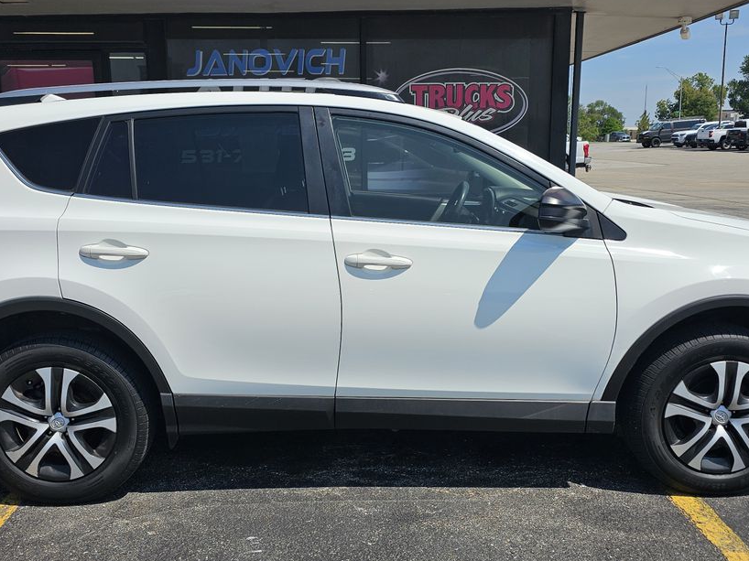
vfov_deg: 39.6
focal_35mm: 36
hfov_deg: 51.4
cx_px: 363
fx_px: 779
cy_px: 296
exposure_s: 1/1293
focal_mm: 6.3
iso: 10
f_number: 1.7
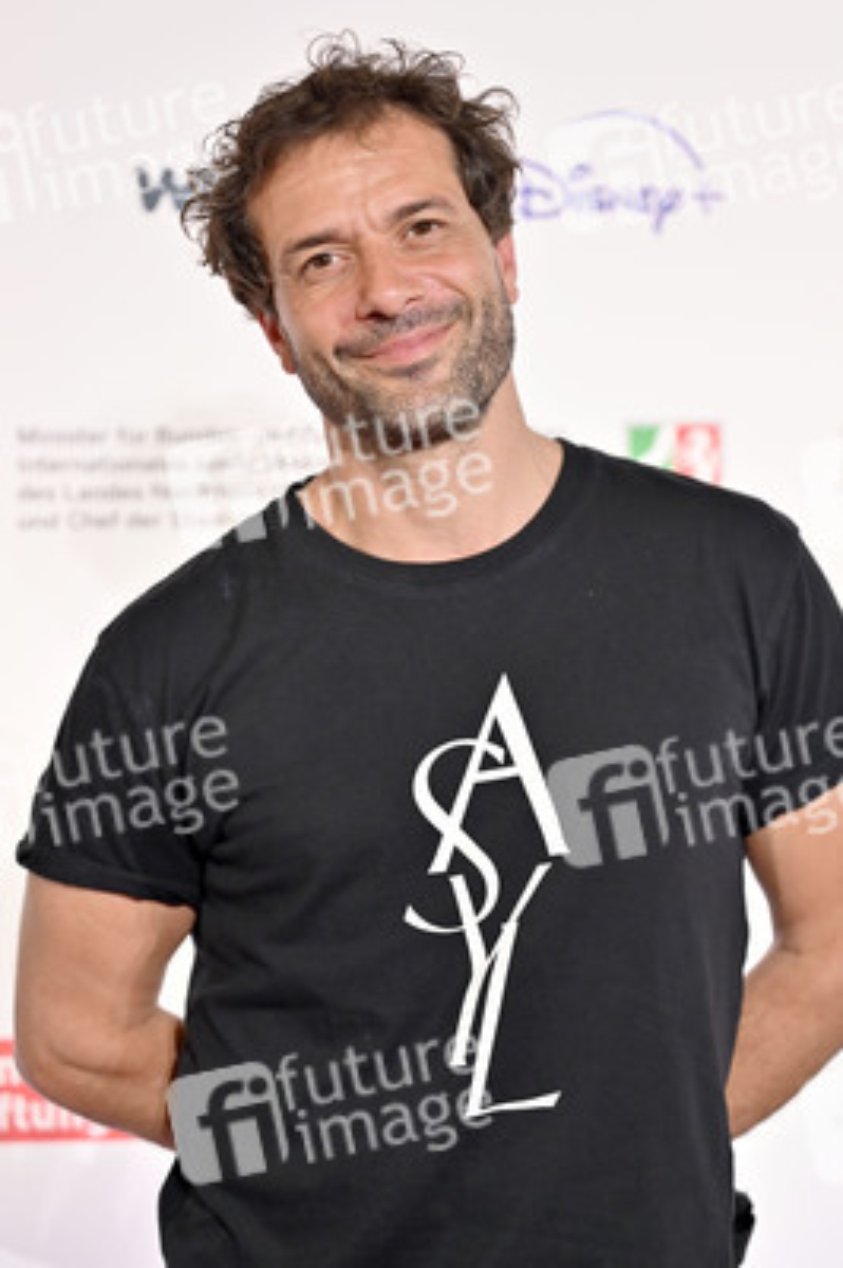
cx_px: 422
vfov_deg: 27.4
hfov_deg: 18.4
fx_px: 2604
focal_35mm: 74
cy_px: 634
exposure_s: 1/320
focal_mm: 74
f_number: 2.8
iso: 640
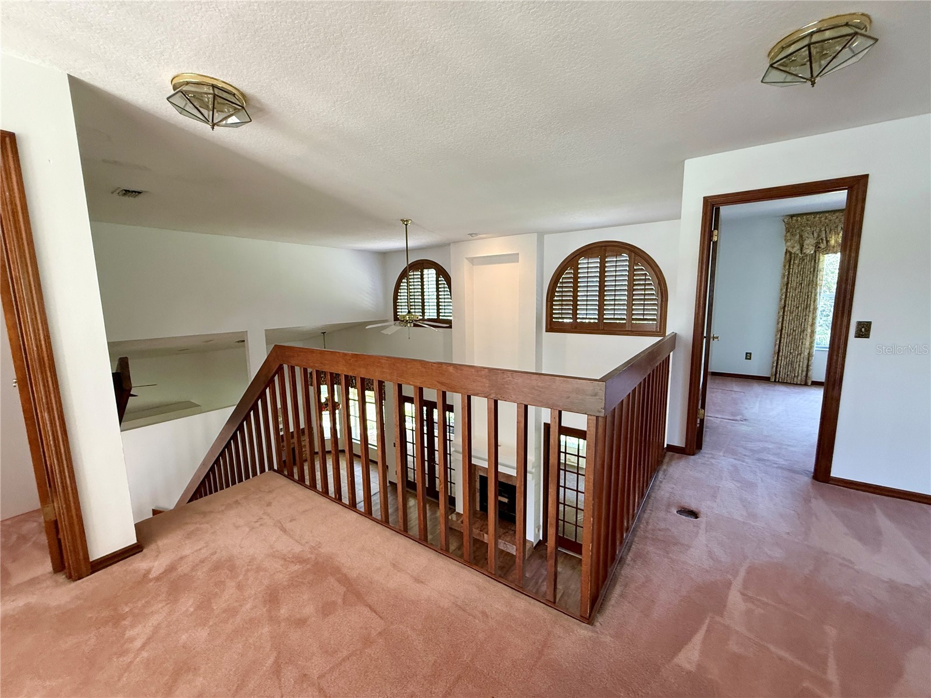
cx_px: 466
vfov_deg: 85.7
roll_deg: +0.6
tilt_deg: -7.7
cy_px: 349
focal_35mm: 14
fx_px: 377
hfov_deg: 102.1
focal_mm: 2.22
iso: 320
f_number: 2.2
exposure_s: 1/99
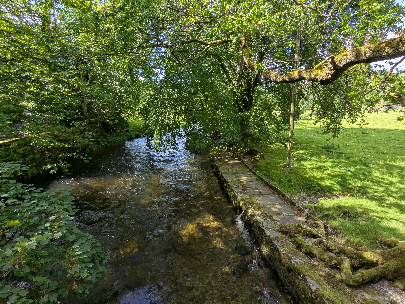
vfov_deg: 78.1
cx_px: 202
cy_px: 152
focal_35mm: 16
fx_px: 187
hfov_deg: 94.5
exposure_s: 1/325
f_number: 2.2
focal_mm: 2.35
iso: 39
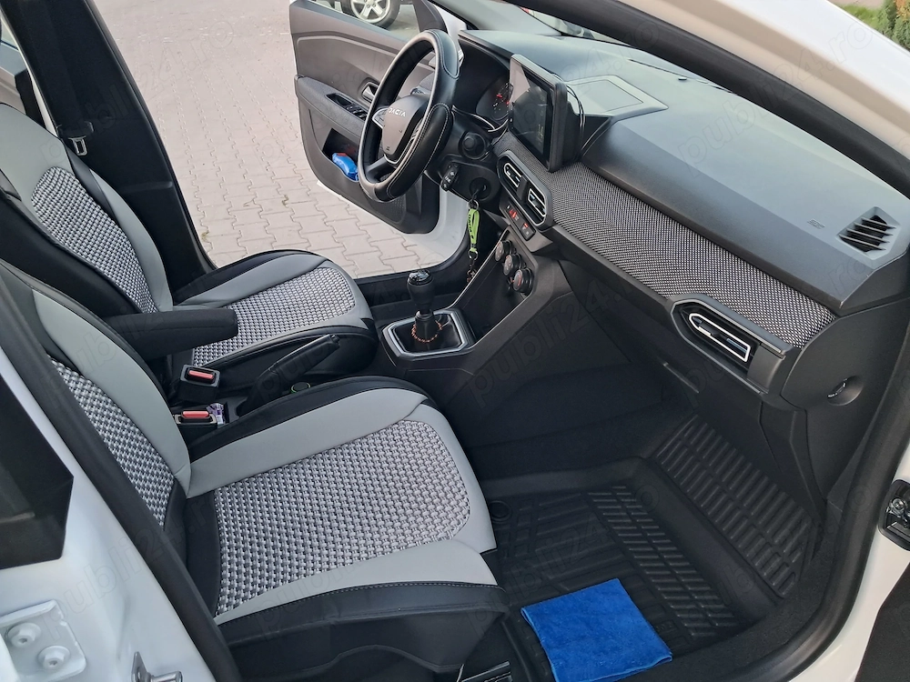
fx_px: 710
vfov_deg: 51.4
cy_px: 341
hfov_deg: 65.3
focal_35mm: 27
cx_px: 455
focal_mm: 4
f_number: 1.8
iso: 400
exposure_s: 1/60
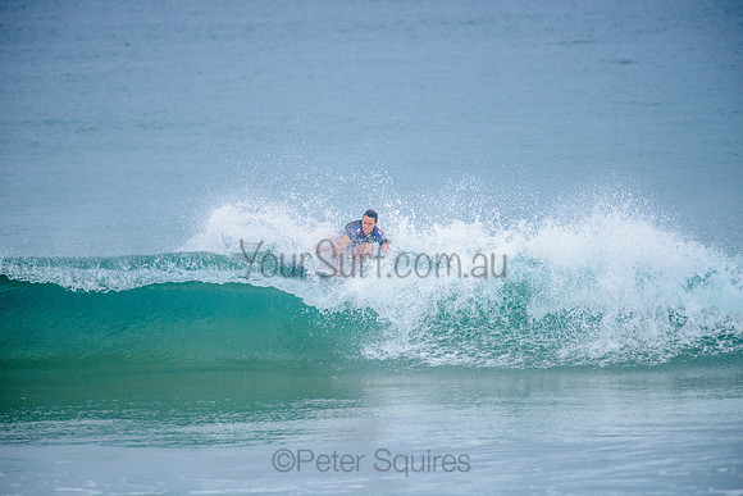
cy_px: 248
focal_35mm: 480
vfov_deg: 2.9
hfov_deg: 4.3
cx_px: 372
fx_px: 9910
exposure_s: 1/2000
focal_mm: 480
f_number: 5.6
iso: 720
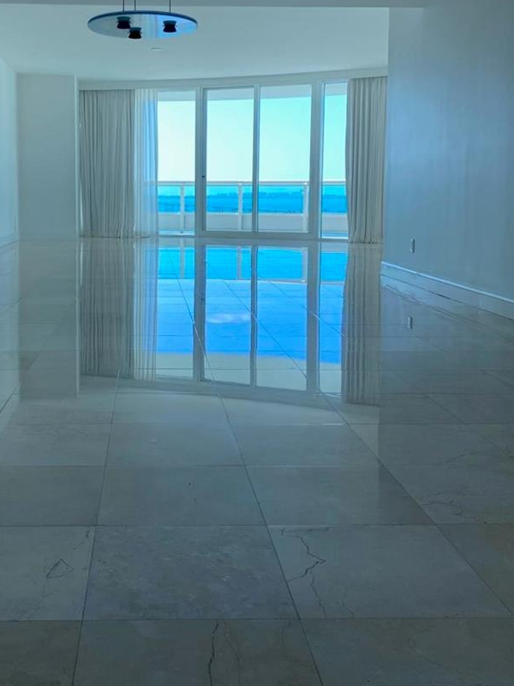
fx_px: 772
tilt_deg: -4.3
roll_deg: +0.6
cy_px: 256
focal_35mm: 39
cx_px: 171
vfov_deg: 47.4
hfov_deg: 36.4
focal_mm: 4.25
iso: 32
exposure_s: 1/214
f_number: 1.8
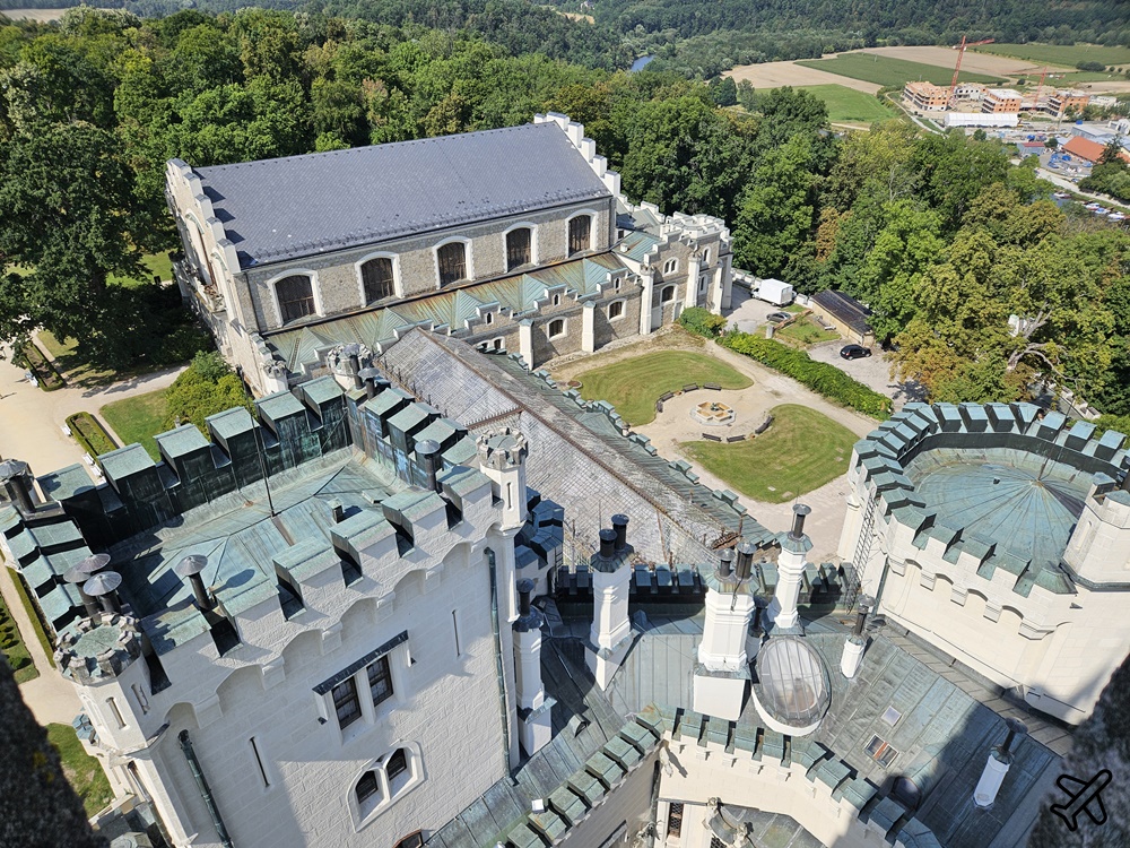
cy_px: 424
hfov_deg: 73.9
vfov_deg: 58.9
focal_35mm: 23
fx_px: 751
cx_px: 565
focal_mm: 5.4
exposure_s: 1/2308
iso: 25
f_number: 1.8
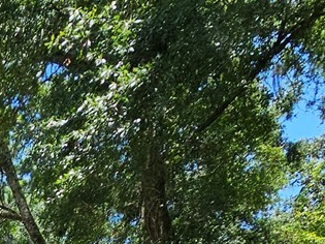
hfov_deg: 20.5
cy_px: 596
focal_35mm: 66
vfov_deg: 14.3
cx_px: -262
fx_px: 619
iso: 50
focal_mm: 2.2
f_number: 2.2
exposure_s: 1/829
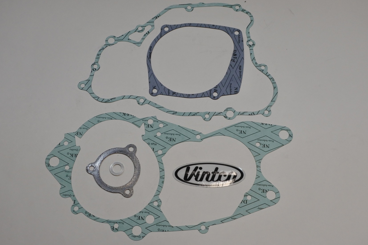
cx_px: 184
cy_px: 122
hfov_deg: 53.1
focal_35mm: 36
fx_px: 368
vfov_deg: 36.9
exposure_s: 1/160
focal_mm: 13.4
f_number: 4
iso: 400
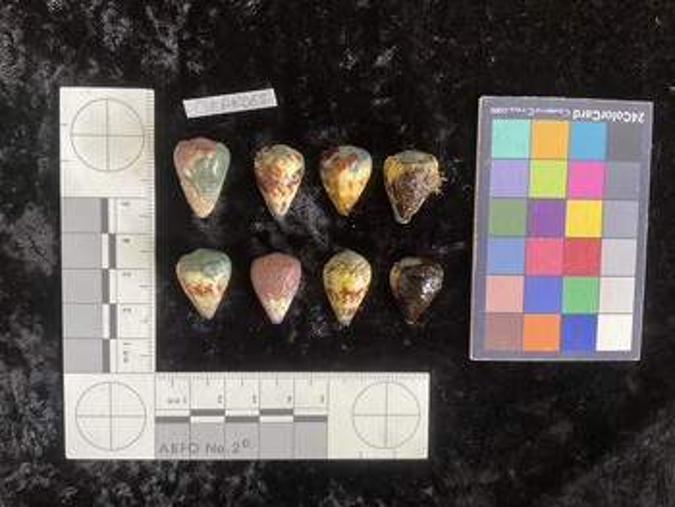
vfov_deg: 48.3
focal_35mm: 29
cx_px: 338
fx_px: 566
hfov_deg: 61.6
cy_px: 254
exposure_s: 1/60
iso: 100
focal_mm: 3
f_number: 1.8
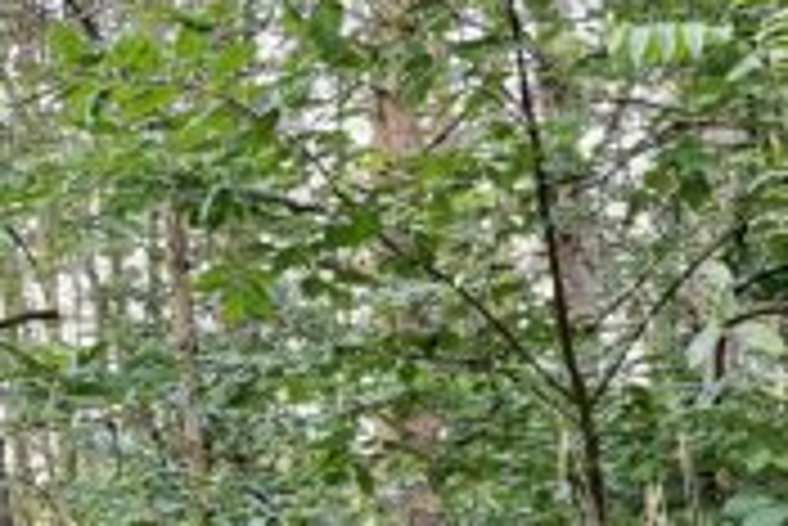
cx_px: 716
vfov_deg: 11.7
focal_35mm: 105
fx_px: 2300
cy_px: 1065
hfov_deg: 19.1
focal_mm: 6.3
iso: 800
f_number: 1.7
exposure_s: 1/100
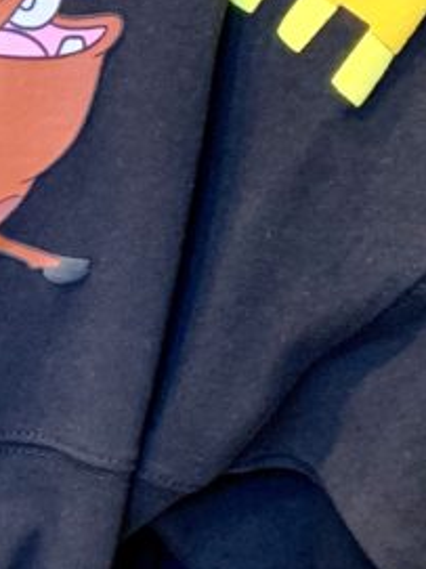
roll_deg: -2.8
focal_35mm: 115
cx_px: -371
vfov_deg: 17.1
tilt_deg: -16.5
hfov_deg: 11.8
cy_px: 342
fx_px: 1888
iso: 250
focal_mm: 4.25
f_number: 1.8
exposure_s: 1/60
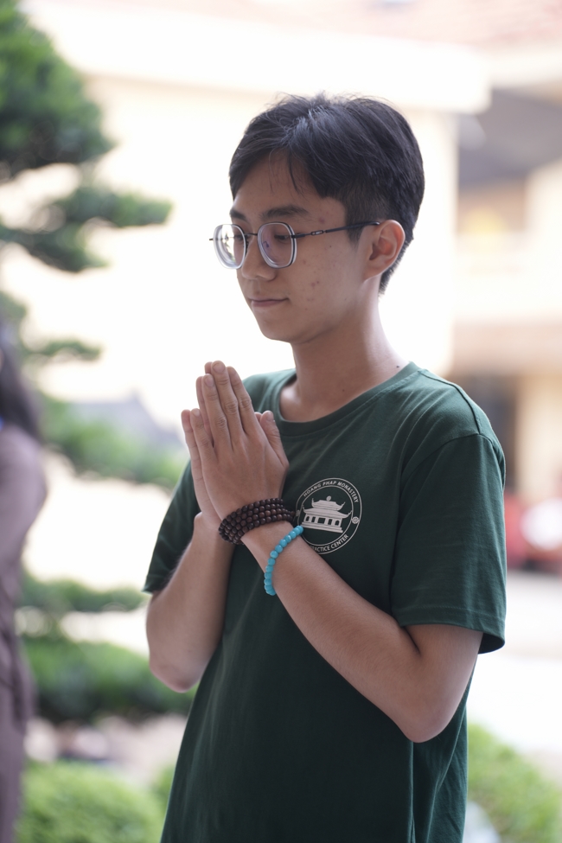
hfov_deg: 11.8
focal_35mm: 116
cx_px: 281
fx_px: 2716
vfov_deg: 17.6
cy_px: 422
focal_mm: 116
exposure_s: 1/160
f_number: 2.8
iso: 160
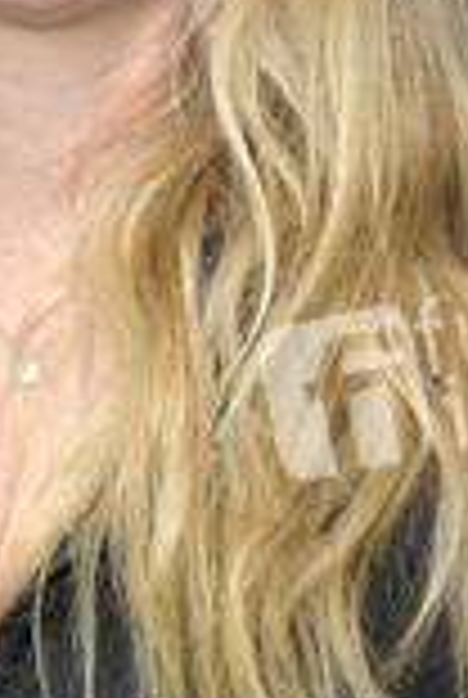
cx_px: 81
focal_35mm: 180
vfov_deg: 11.4
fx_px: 3494
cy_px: 149
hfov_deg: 7.6
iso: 1000
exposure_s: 1/200
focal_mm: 70
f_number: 6.3
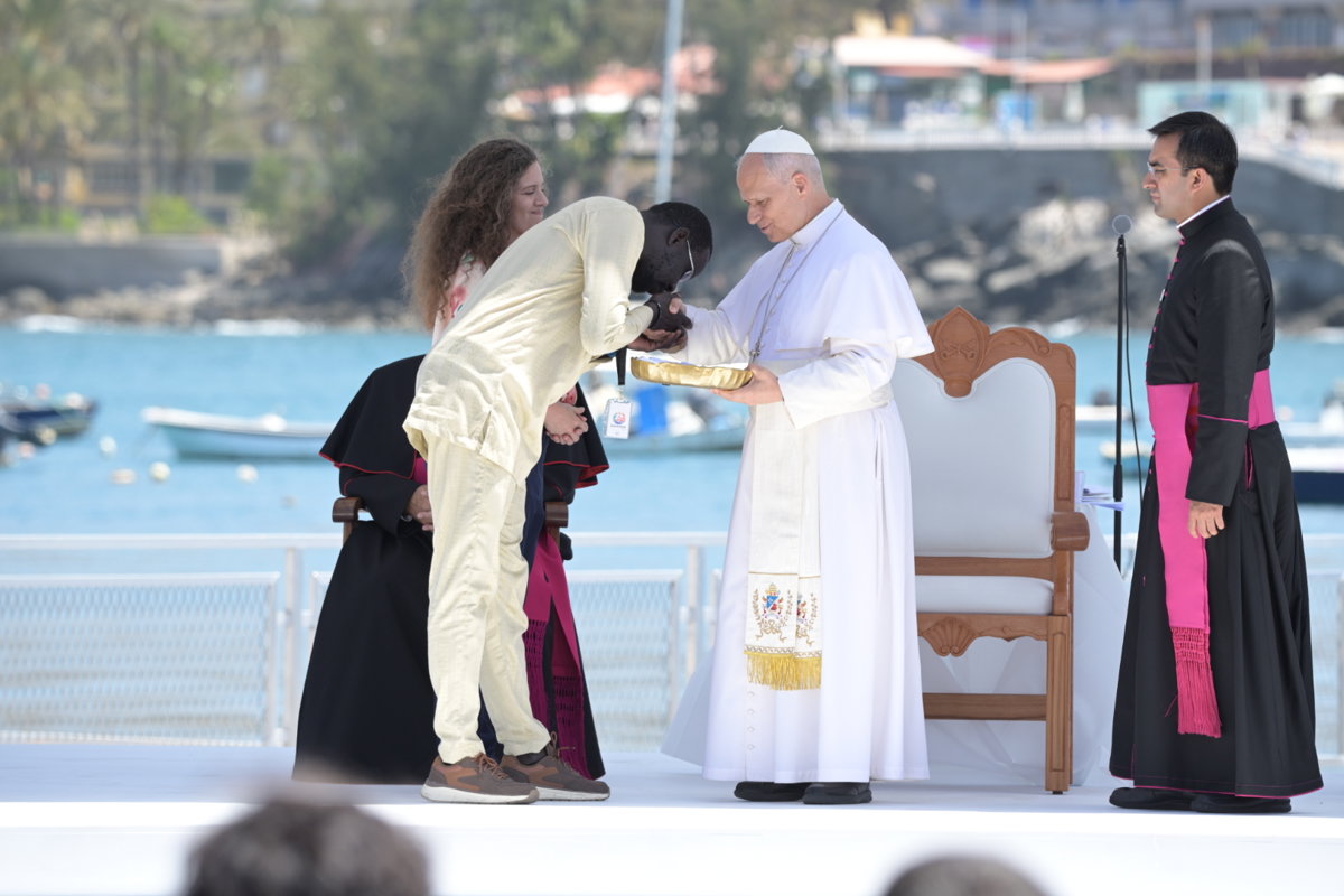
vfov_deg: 4.9
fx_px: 10453
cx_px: 672
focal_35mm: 280
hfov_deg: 7.4
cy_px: 448
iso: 250
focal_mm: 280
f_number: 6.3
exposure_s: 1/400
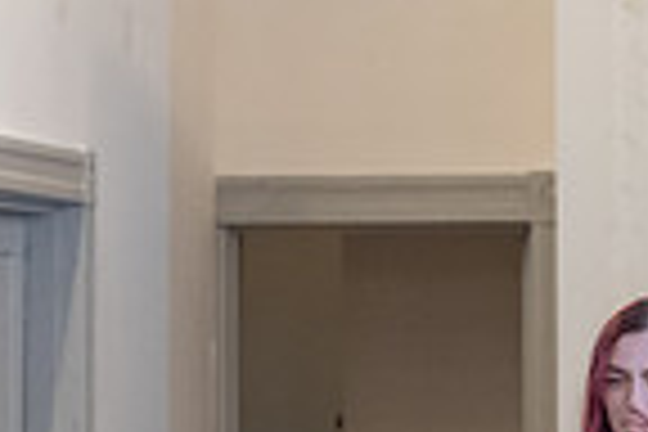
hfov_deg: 5.2
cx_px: 974
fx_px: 7037
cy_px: 529
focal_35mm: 391
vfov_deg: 3.5
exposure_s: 1/200
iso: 1600
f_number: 2.8
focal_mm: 75
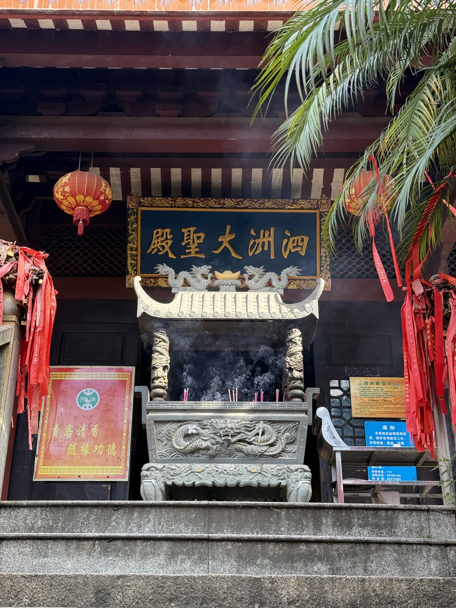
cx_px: 228
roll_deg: -2.2
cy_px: 304
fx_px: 843
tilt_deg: +26.0
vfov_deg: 39.7
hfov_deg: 30.3
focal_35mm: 48
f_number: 1.78
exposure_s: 1/286
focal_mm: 6.76
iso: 100
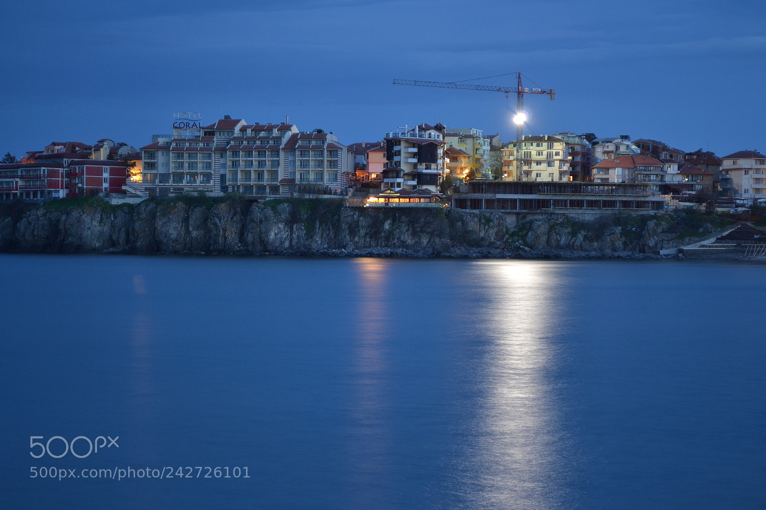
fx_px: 1755
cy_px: 255
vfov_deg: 16.5
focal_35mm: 82
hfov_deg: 24.6
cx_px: 383
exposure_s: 8
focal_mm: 55
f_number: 5.6
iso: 200
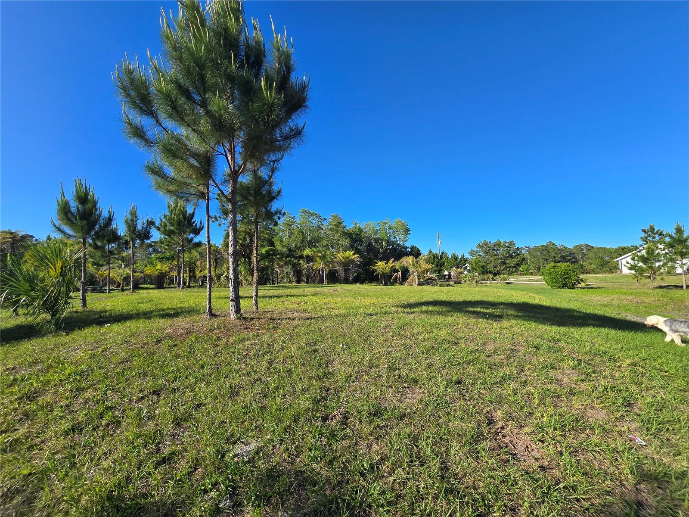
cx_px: 344
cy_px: 258
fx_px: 259
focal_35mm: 13
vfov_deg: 89.9
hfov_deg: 106.2
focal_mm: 2.2
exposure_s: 1/1700
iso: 50
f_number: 2.2
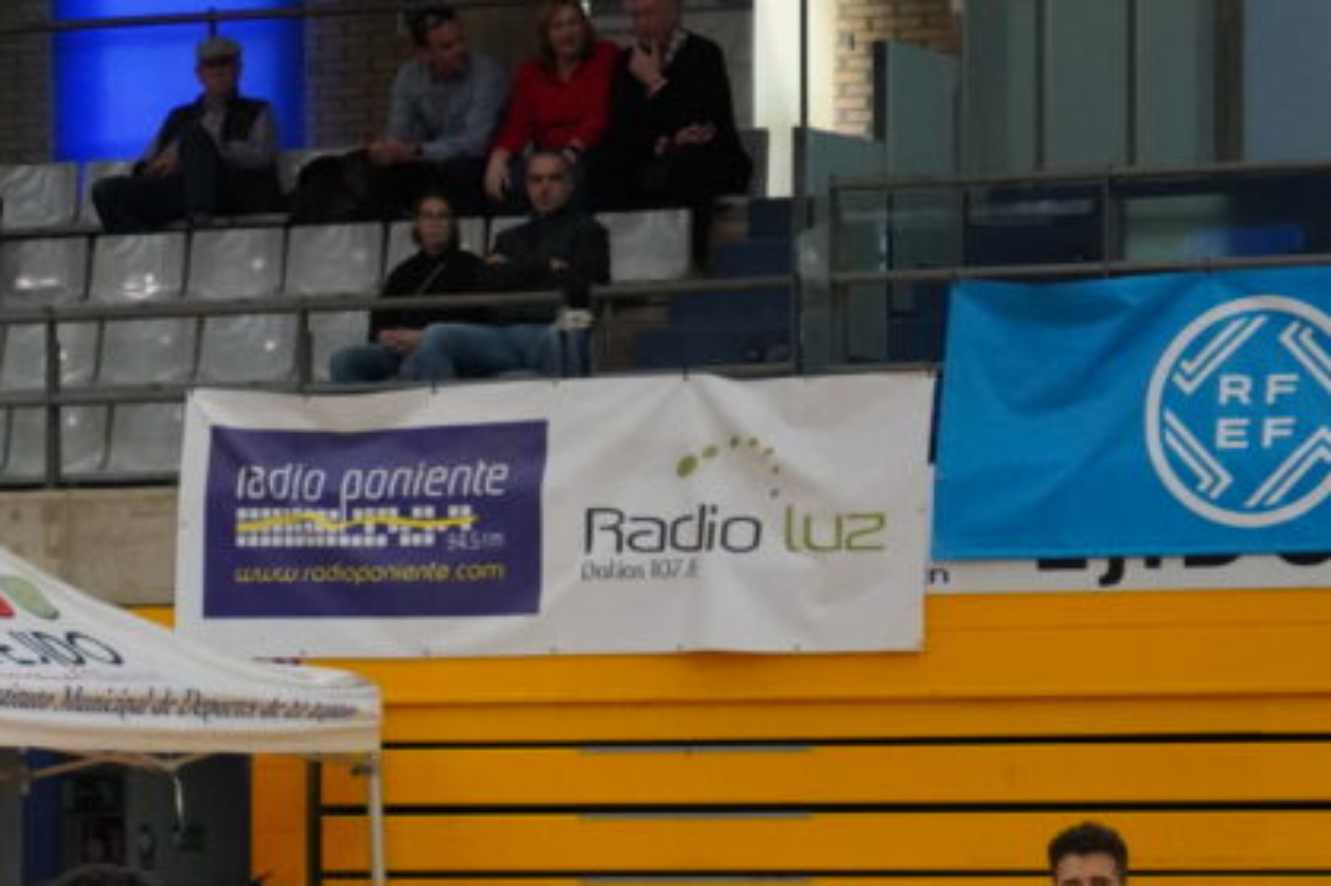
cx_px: -111
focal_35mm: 225
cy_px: 907
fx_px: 8315
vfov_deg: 6.1
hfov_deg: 9.1
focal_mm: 92
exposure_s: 1/2000
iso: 10000
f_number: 5.6
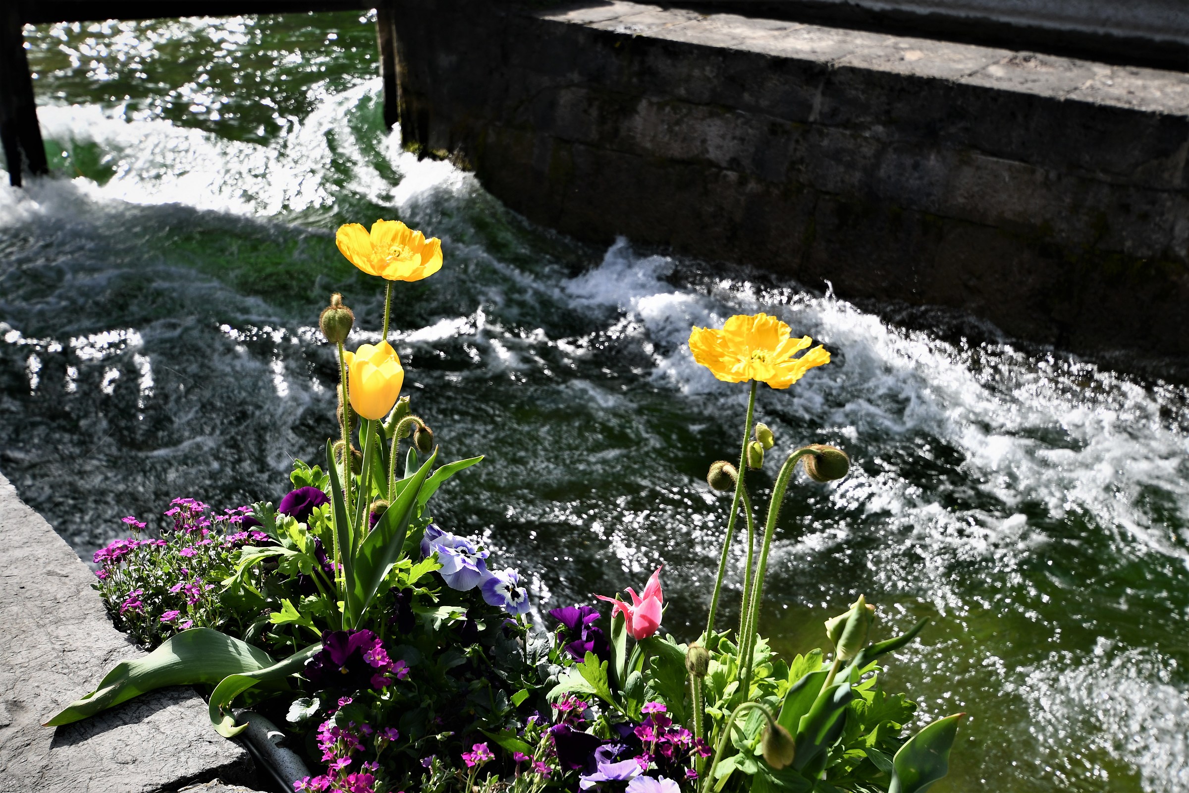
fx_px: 1189
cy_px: 396
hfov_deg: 53.1
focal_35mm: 36
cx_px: 594
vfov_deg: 36.9
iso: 200
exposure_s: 1/250
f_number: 5.6
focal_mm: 24
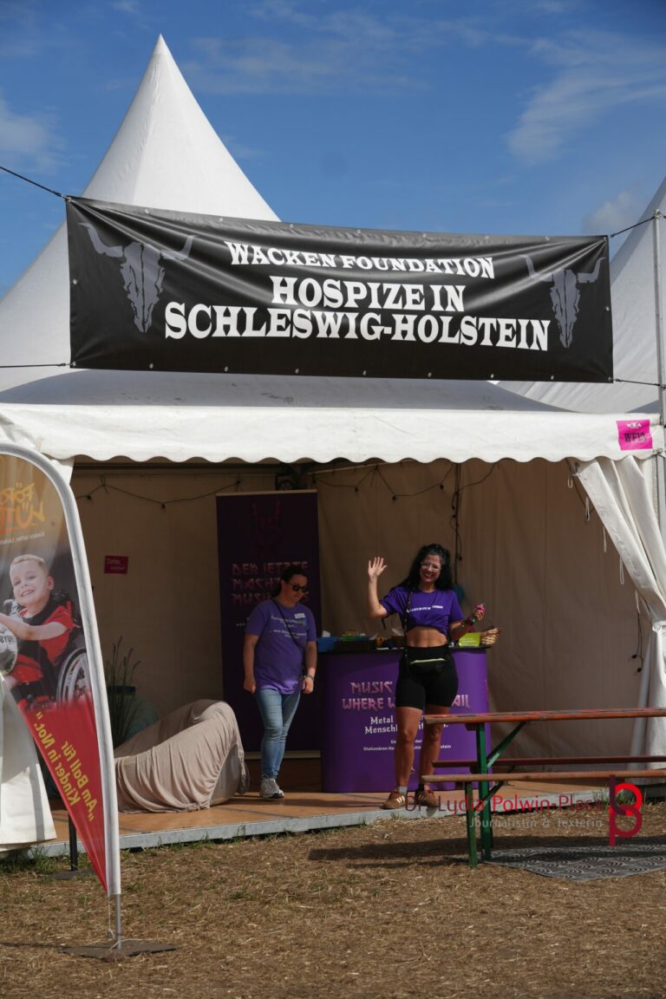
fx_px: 1998
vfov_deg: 28.1
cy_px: 500
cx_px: 333
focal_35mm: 72
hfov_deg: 18.9
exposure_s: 1/1000
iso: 100
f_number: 5.6
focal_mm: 48
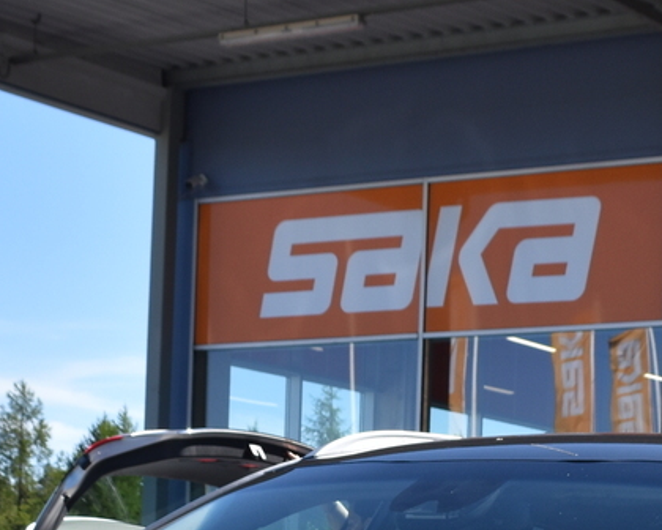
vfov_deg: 12.0
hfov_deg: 15.4
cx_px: 404
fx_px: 2445
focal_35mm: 125
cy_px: 694
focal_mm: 23
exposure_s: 1/500
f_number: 8
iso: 200
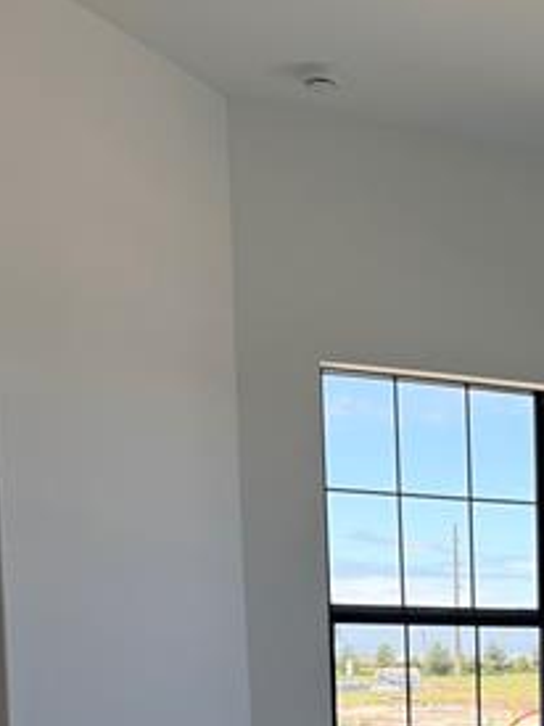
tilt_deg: -5.6
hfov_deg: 20.0
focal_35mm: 67
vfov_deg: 26.7
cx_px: 716
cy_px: 795
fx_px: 1405
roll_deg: -0.8
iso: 100
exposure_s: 1/598
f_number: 1.78
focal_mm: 6.76
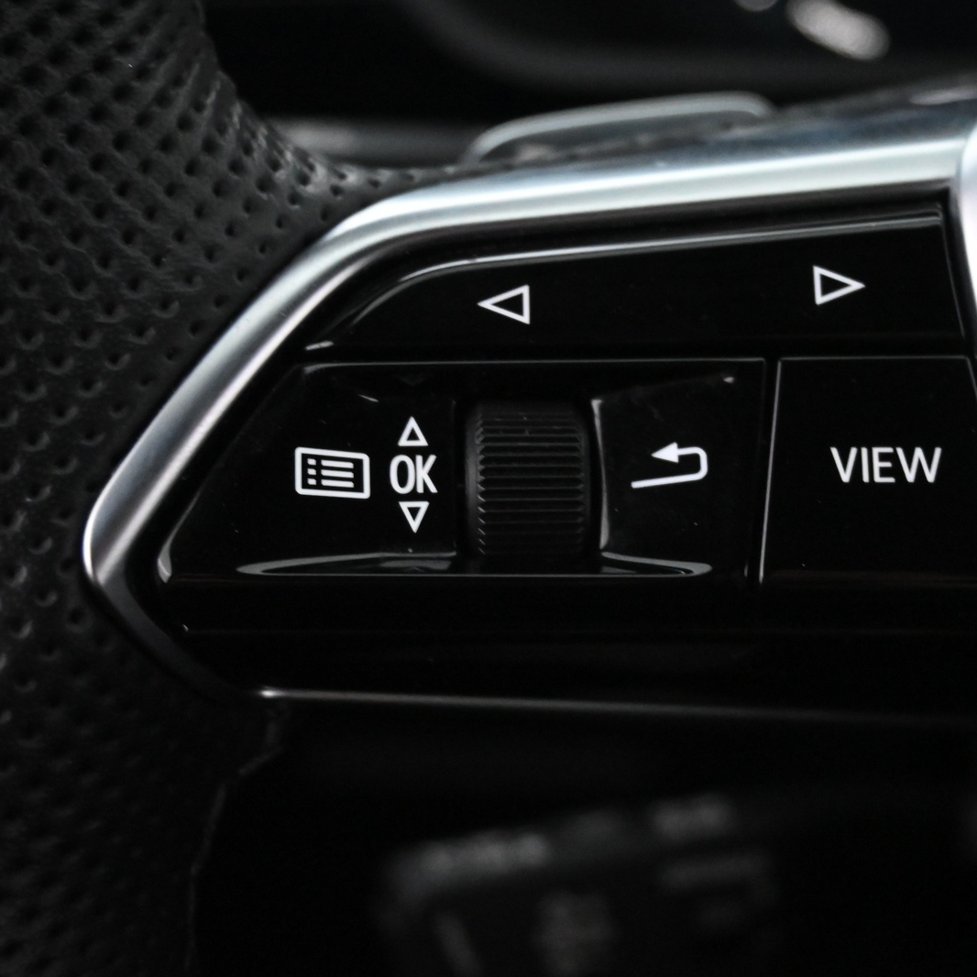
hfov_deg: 27.1
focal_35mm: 63
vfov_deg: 27.3
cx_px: 678
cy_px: 492
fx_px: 2011
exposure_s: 1/50
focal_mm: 32.5
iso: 5600
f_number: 5
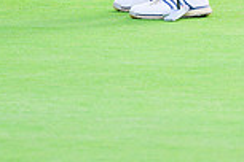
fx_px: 6567
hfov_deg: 2.1
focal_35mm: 969
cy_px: -179
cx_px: 220
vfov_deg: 1.4
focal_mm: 330
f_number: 5.3
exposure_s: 1/1250
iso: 800
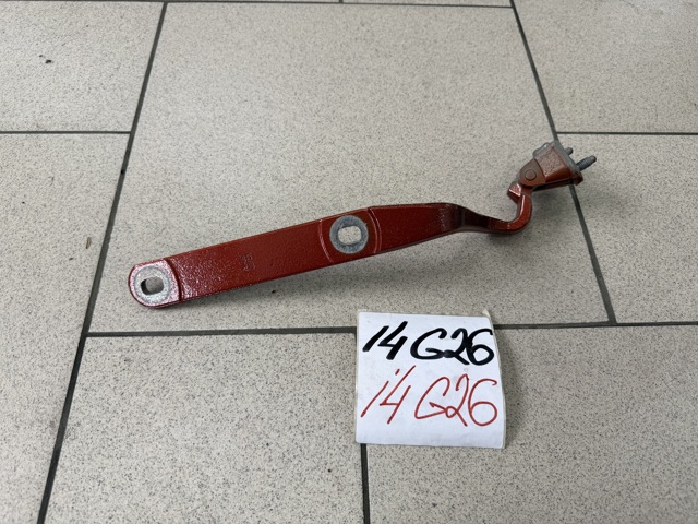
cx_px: 349
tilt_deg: -59.6
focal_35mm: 24
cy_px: 262
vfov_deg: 56.8
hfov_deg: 71.6
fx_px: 484
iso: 80
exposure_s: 1/100
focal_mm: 6.76
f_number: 1.78
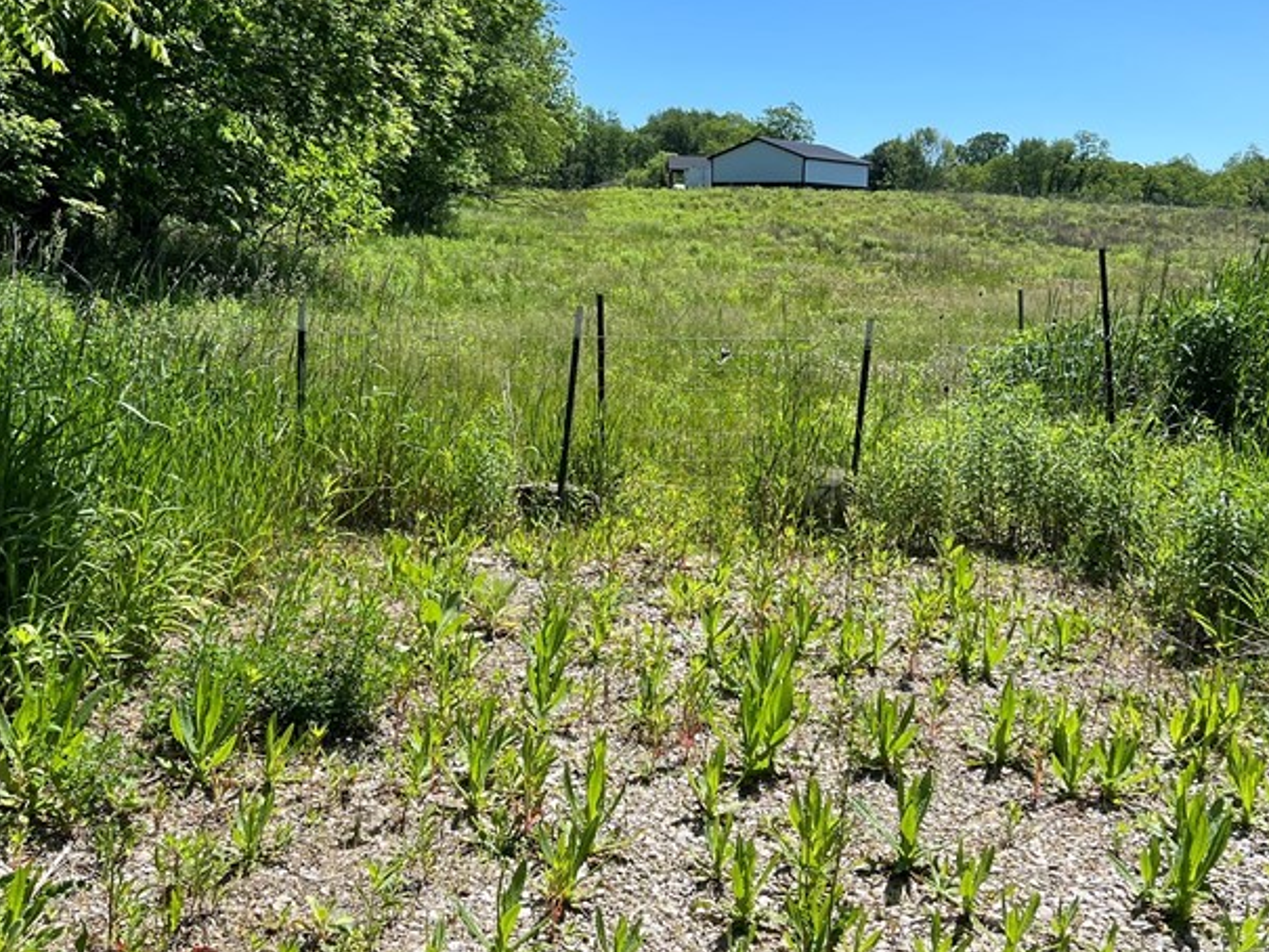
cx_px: 654
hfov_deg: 42.9
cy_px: 489
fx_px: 1613
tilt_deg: -7.0
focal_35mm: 44
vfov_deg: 32.9
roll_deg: -0.4
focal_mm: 5.7
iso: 50
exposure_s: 1/3704
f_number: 1.5
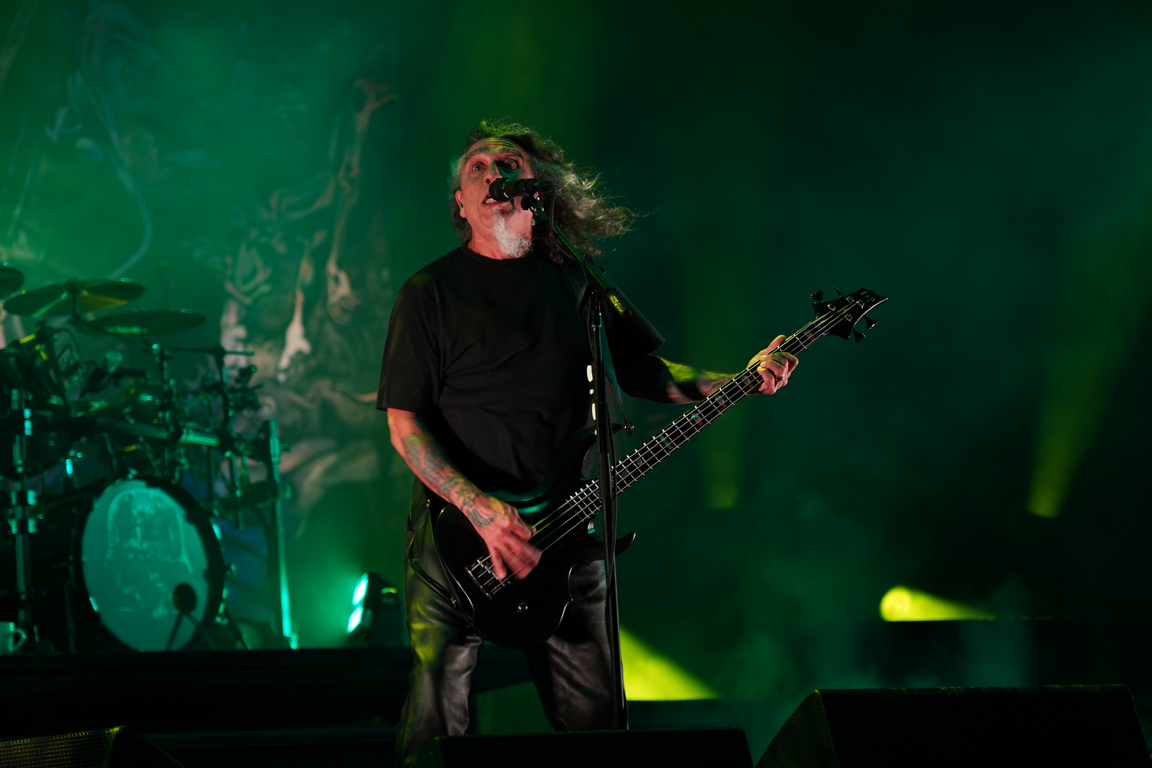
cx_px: 576
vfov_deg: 14.0
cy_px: 384
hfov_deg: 20.8
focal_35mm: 98
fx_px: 3136
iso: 250
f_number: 4
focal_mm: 98
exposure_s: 1/100
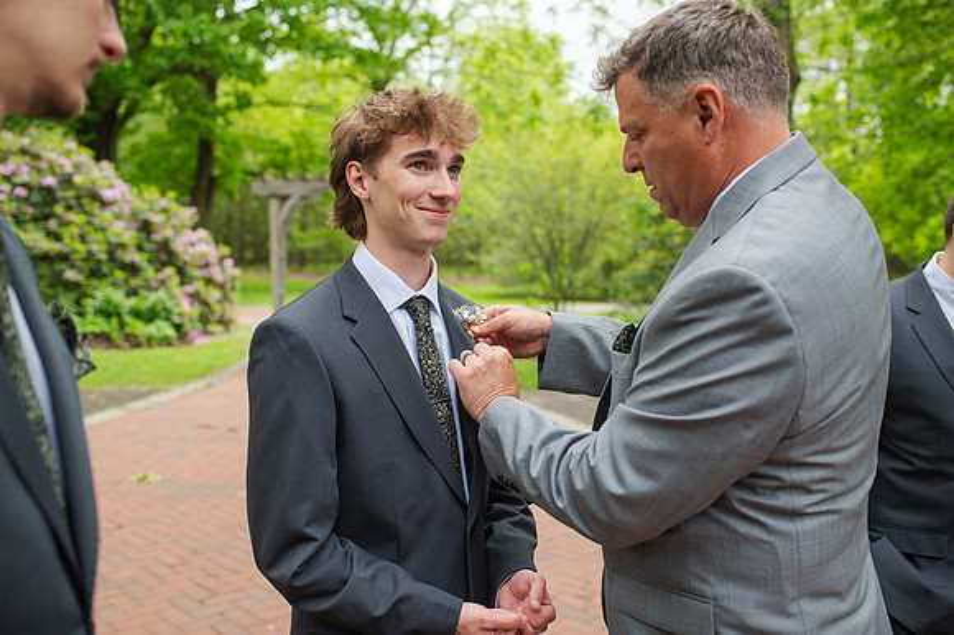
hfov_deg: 54.5
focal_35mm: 35
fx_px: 927
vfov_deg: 37.8
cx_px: 477
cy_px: 318
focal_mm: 35
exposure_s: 1/320
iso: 100
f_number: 3.2
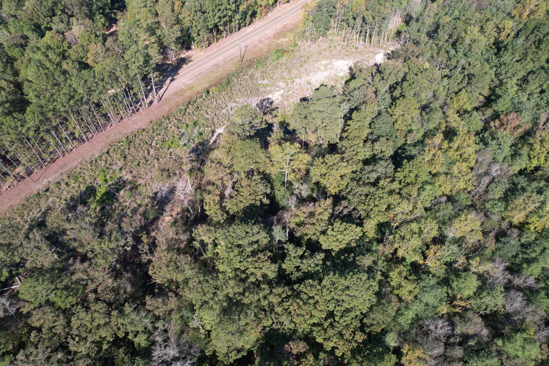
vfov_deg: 57.2
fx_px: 335
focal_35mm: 22
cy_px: 183
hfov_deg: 78.6
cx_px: 274
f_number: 2.8
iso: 110
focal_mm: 8.38
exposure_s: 1/50
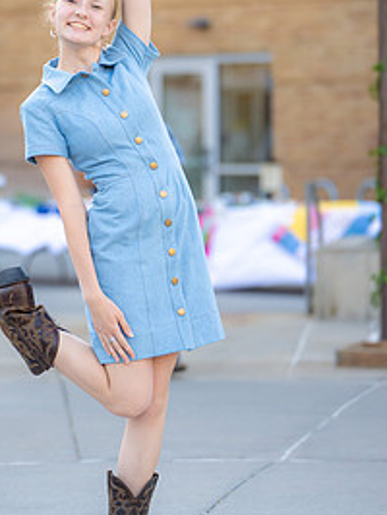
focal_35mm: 203
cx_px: 124
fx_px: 3021
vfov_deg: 9.7
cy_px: 186
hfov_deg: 7.3
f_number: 2.8
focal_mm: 125
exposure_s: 1/800
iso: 640
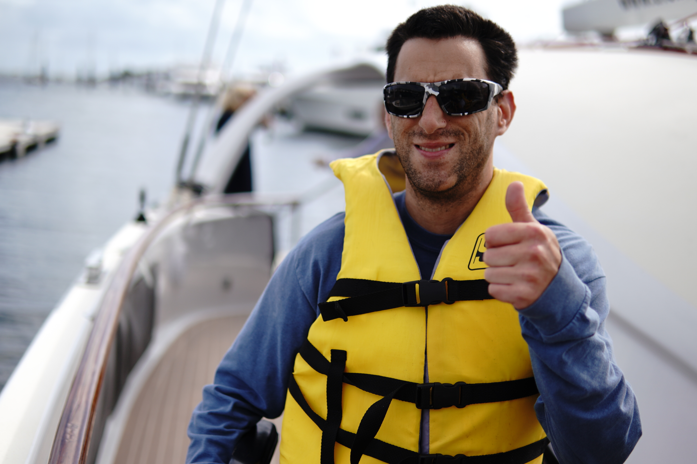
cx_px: 348
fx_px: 871
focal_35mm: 45
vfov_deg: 29.9
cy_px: 232
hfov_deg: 43.6
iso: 100
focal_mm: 30
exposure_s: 1/8000
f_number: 1.4
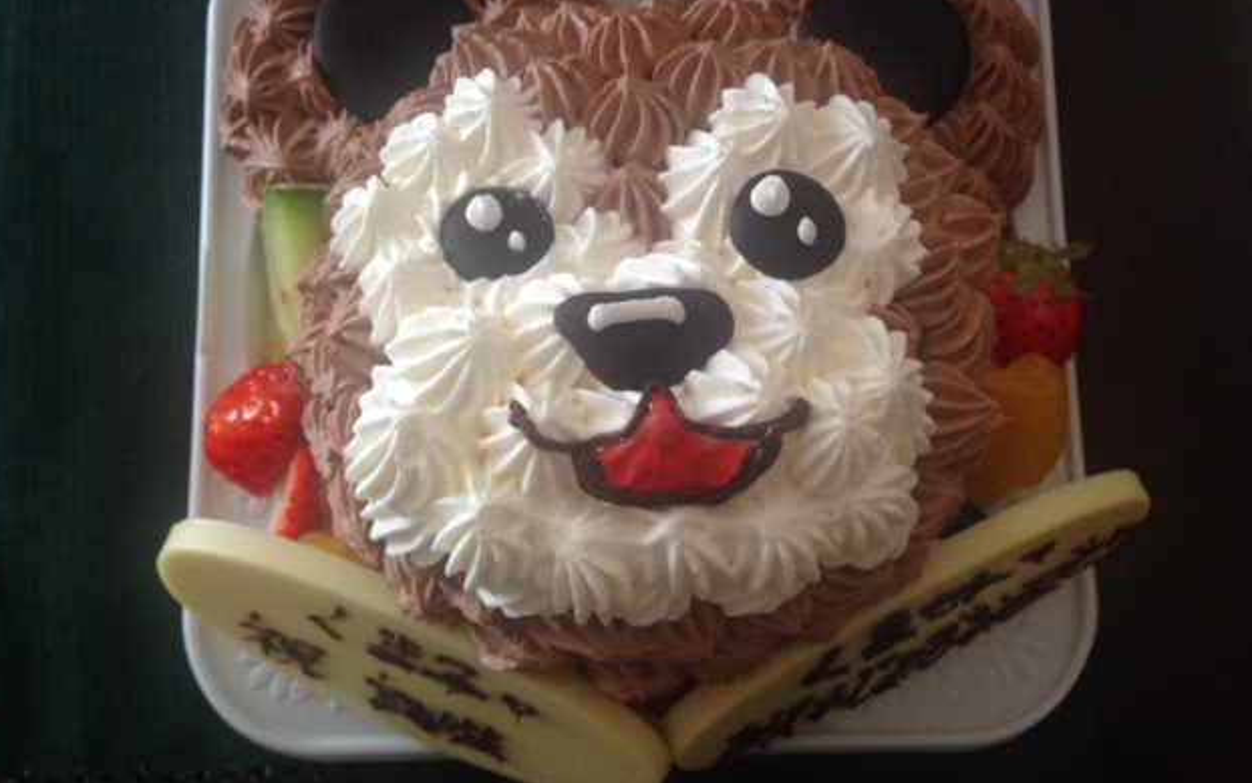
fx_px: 1229
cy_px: 336
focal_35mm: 36
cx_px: 620
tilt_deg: -78.8
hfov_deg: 54.0
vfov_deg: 35.3
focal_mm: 4.12
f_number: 2.4
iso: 200
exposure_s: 1/20
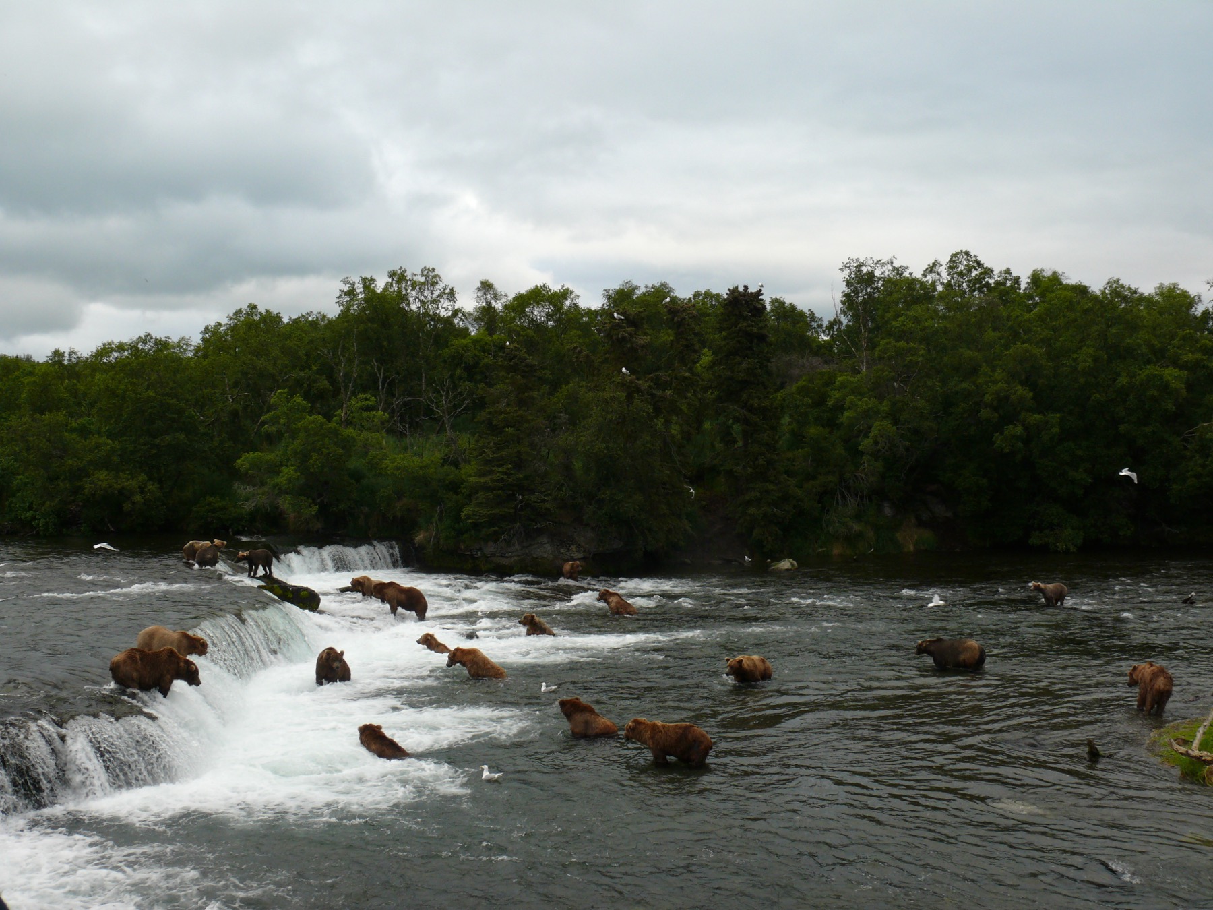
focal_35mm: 35
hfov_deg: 52.6
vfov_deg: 40.7
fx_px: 1226
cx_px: 606
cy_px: 455
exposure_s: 1/200
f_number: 4.5
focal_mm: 7.4
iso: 100
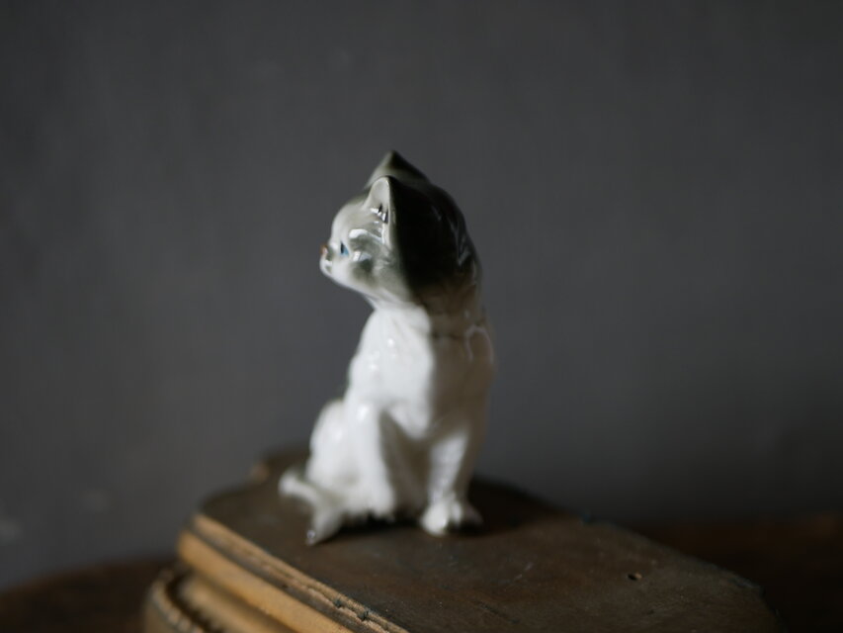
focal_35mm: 50
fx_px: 1218
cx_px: 422
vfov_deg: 29.1
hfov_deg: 38.2
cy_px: 316
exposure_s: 1/125
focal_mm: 25
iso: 200
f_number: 1.7
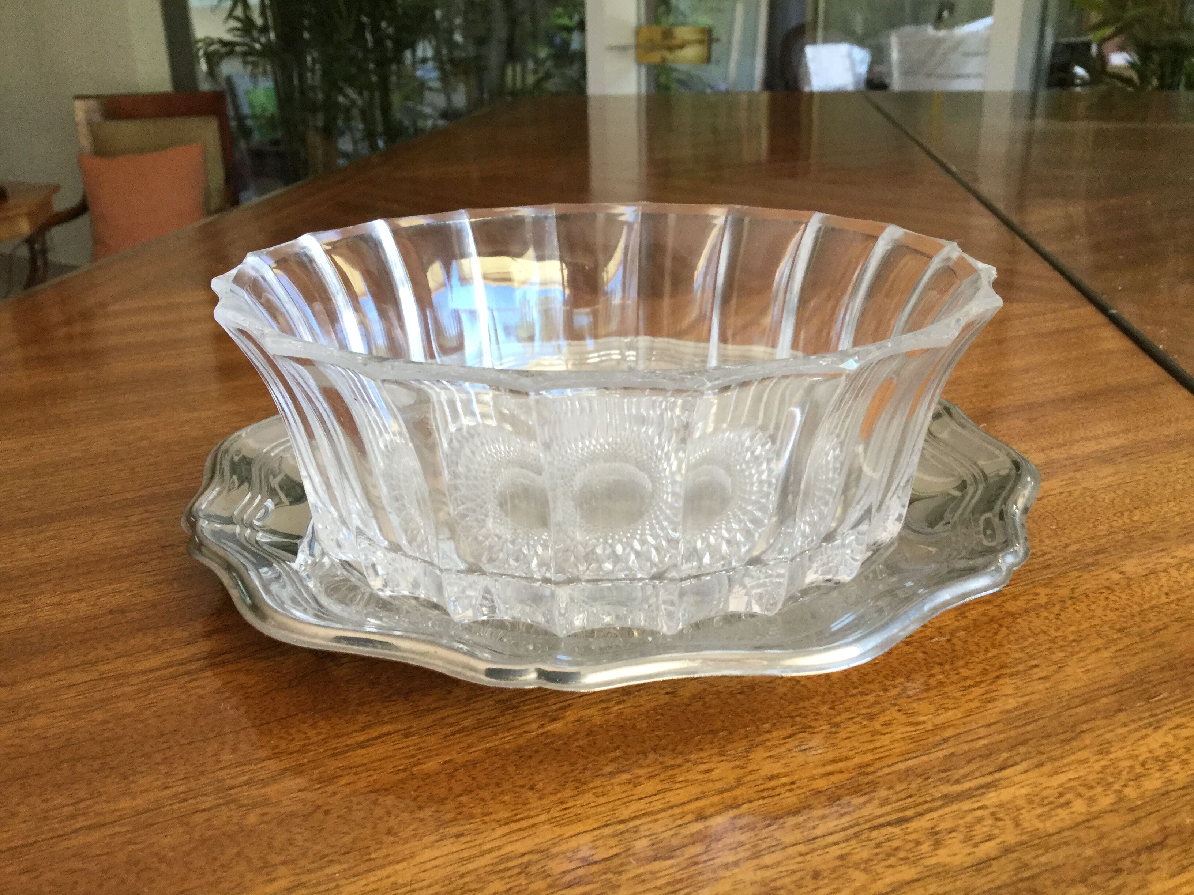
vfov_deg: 45.4
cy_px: 448
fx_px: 1069
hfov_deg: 58.4
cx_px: 597
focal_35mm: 31
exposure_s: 1/33
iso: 50
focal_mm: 3.3
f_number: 2.4
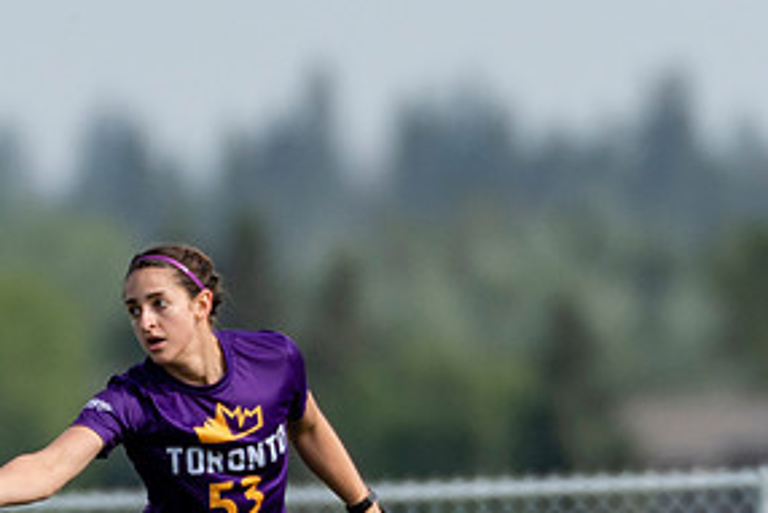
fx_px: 40616
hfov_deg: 1.1
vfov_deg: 0.7
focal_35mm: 1903
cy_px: 442
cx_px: 212
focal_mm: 400
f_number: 4
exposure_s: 1/1250
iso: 100
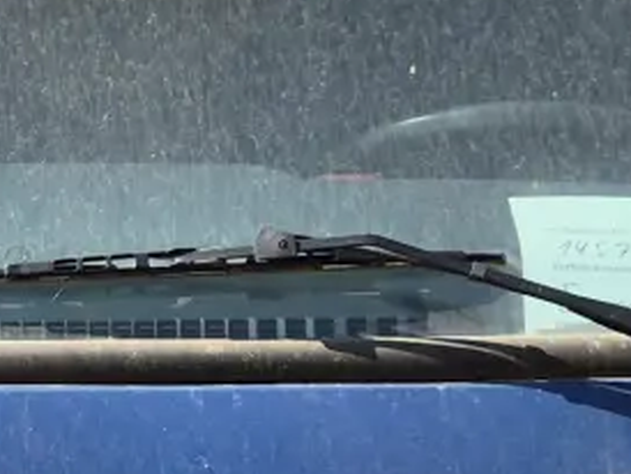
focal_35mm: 161
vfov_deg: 9.2
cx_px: -81
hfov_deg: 12.0
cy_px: 186
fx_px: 2937
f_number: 1.8
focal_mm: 5.4
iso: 25
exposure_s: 1/1696
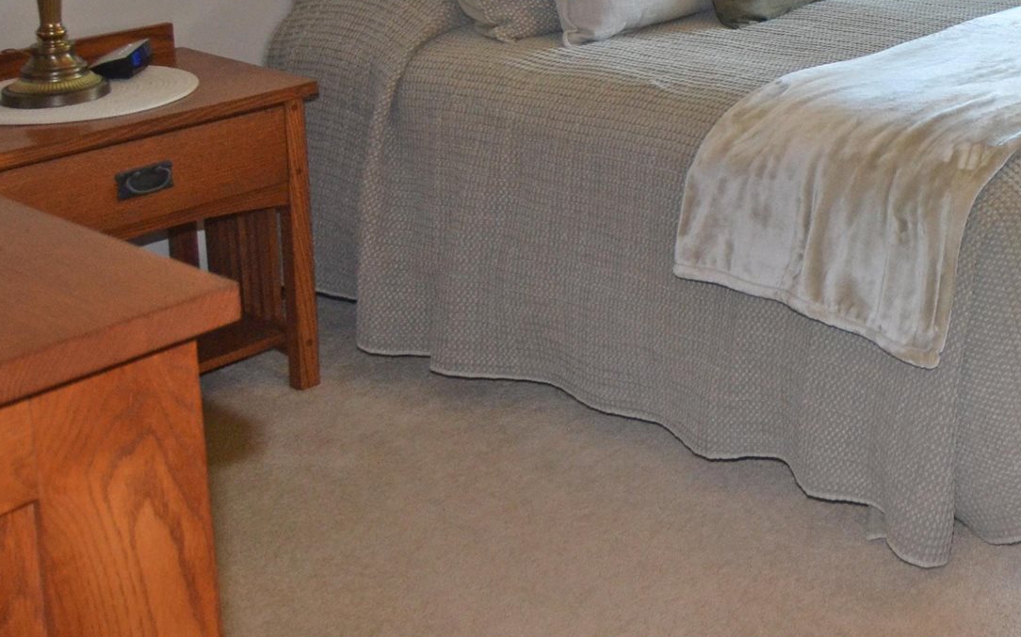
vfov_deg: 23.2
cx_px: 1213
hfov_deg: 32.4
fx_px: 1447
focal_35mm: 52
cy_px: -88
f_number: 4
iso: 560
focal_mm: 12
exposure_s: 1/60
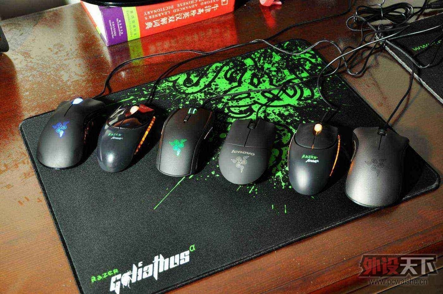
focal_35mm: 57
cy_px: 147
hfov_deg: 35.1
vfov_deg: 23.7
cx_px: 222
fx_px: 700
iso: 250
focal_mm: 38
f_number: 4.8
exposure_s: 1
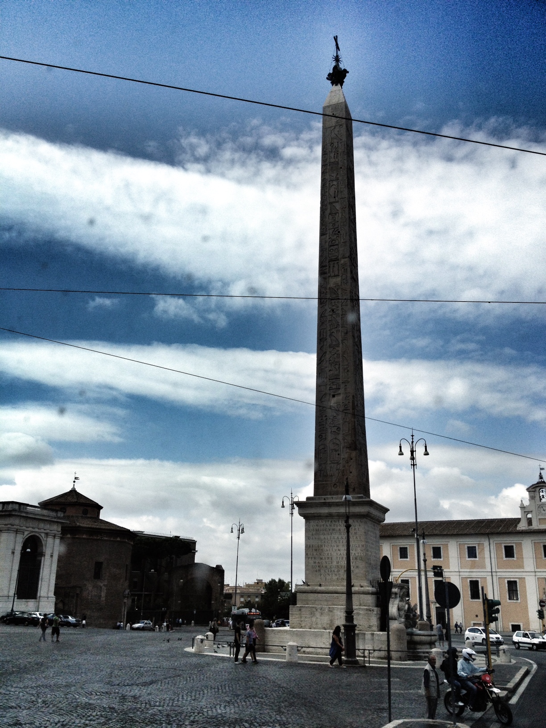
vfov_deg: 52.6
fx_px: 736
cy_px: 364
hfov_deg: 40.7
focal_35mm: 35
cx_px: 273
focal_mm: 4.28
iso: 64
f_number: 2.4
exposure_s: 1/1972
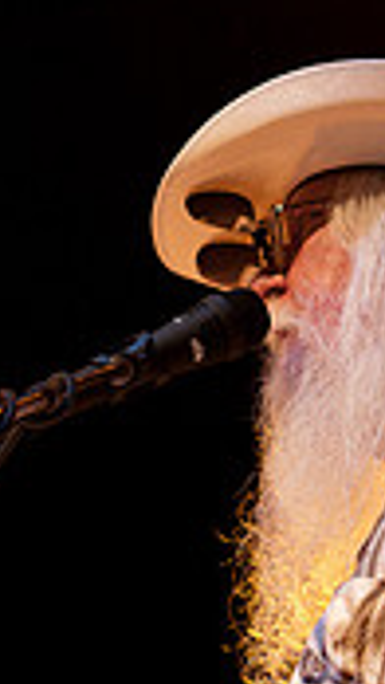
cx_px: 430
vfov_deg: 10.6
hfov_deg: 6.0
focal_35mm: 203
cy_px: 240
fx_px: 3681
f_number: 2.8
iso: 800
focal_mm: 50
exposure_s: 1/90
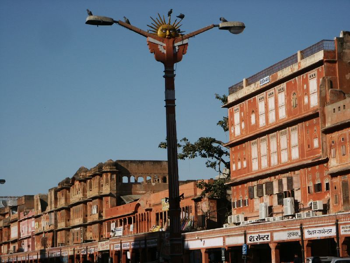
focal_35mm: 92
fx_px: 930
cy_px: 132
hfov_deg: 21.3
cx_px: 175
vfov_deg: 16.1
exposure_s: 1/350
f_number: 8
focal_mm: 18.3
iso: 64
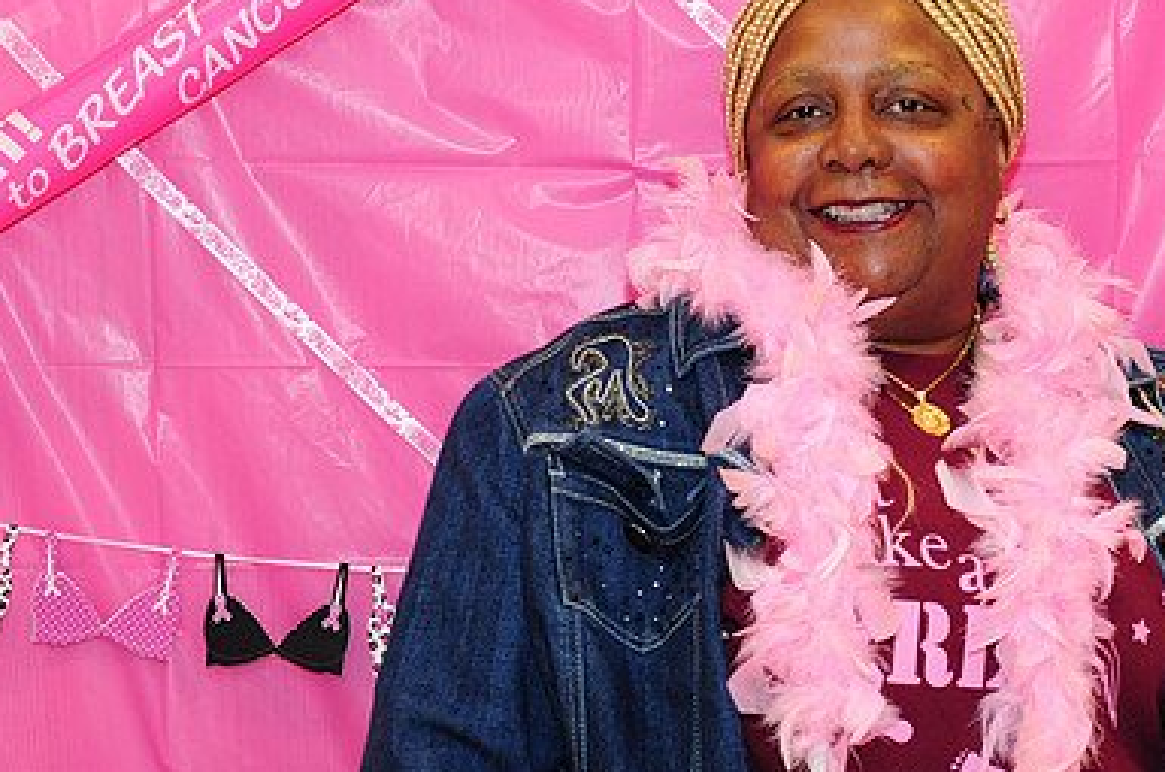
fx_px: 3286
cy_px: 401
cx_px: 781
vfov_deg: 13.4
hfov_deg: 20.0
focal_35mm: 102
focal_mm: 45
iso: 640
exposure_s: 1/60
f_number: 5.6
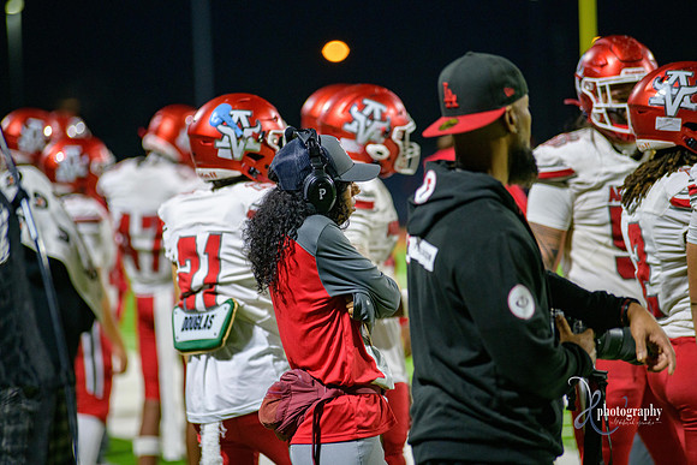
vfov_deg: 7.6
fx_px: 3486
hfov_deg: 11.4
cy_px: 232
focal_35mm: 180
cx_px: 348
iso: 2000
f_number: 2.8
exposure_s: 1/320
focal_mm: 180
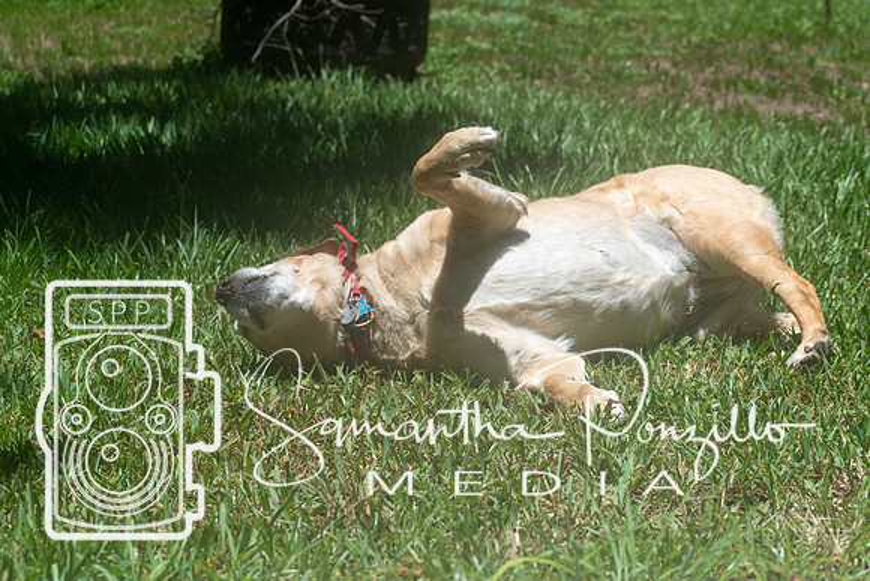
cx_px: 435
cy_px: 290
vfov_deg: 13.0
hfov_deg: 19.5
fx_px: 2538
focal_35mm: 105
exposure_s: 1/800
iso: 200
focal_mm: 70
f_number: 7.1
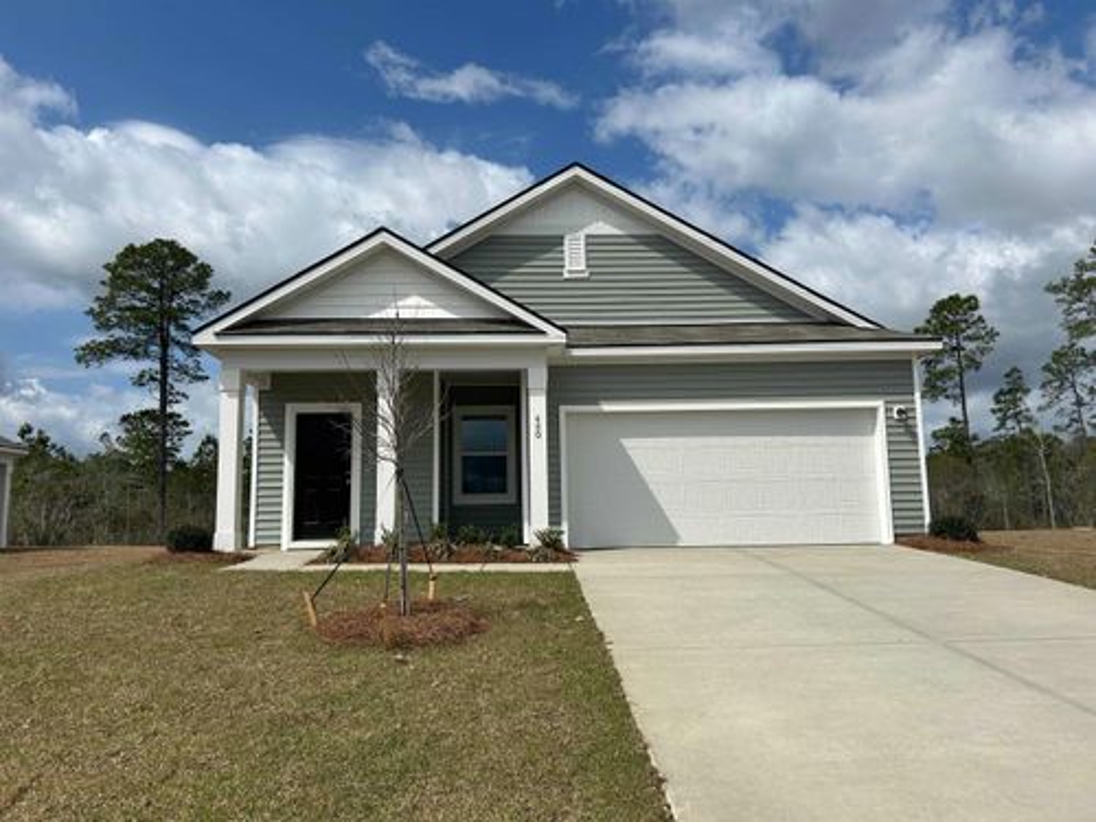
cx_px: 548
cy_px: 411
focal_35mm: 26
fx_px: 823
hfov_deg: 67.3
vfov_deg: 53.1
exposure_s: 1/9434
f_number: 1.5
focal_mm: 5.7
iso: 50
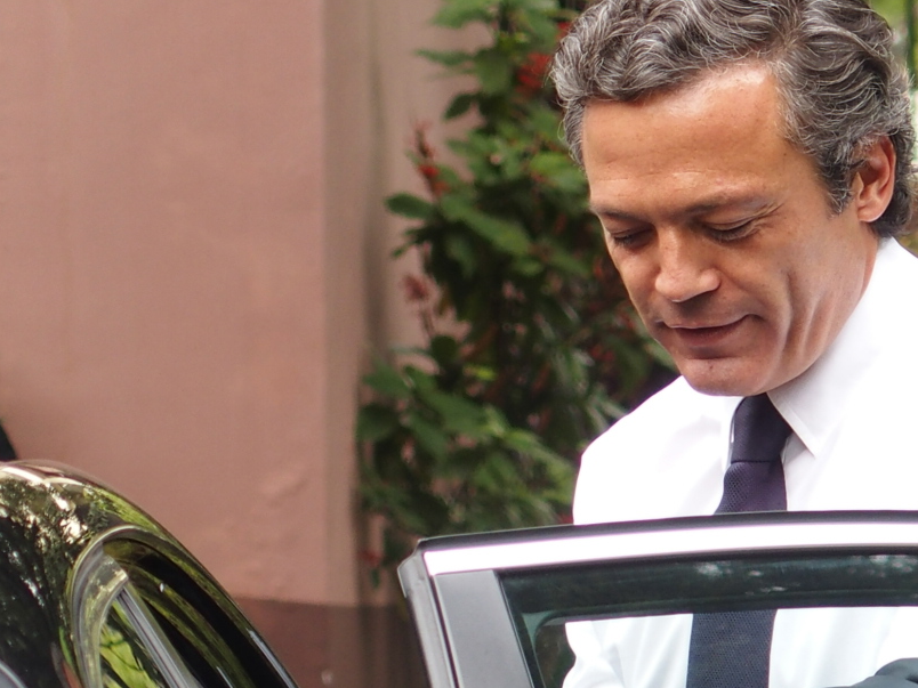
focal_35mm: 382
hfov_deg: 5.2
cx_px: 563
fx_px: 10130
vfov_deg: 3.9
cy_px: 802
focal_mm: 31.8
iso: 160
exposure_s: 1/250
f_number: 2.8
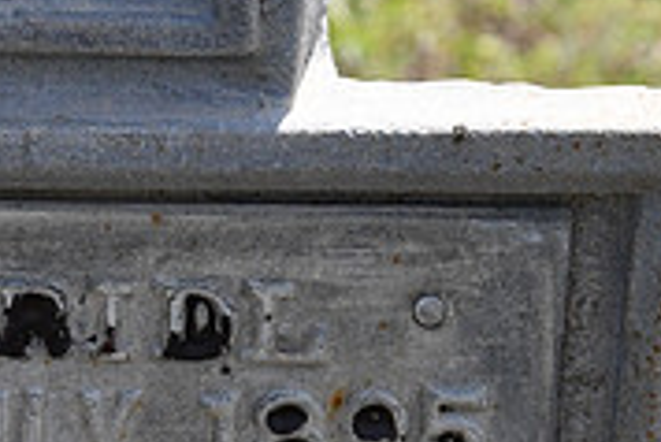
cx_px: -119
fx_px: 6689
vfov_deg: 3.8
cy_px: 663
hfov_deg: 5.6
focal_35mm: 364
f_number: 14
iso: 1600
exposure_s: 1/800
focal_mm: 75
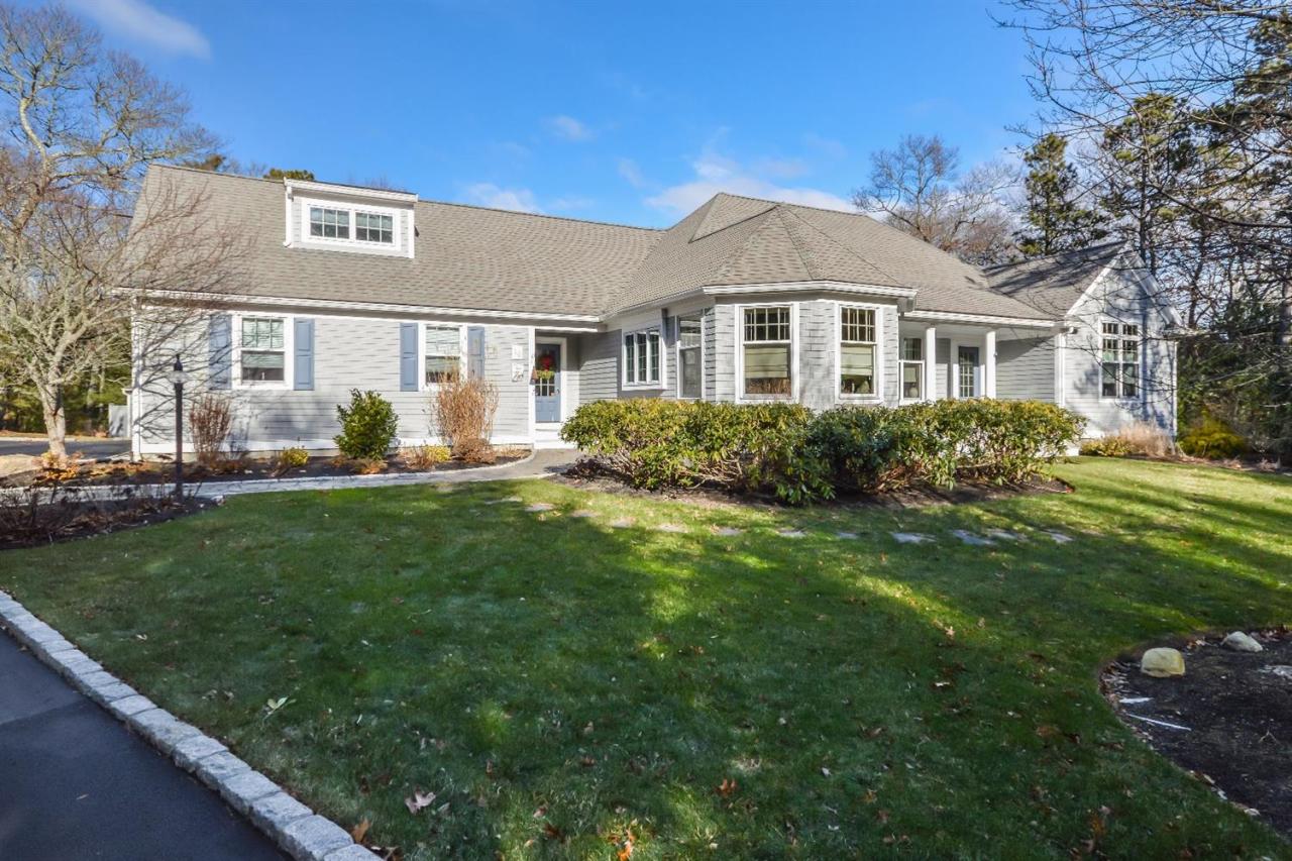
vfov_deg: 63.2
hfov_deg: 85.4
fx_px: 700
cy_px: 430
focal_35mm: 20
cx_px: 646
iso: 200
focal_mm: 13
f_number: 8
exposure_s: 1/160
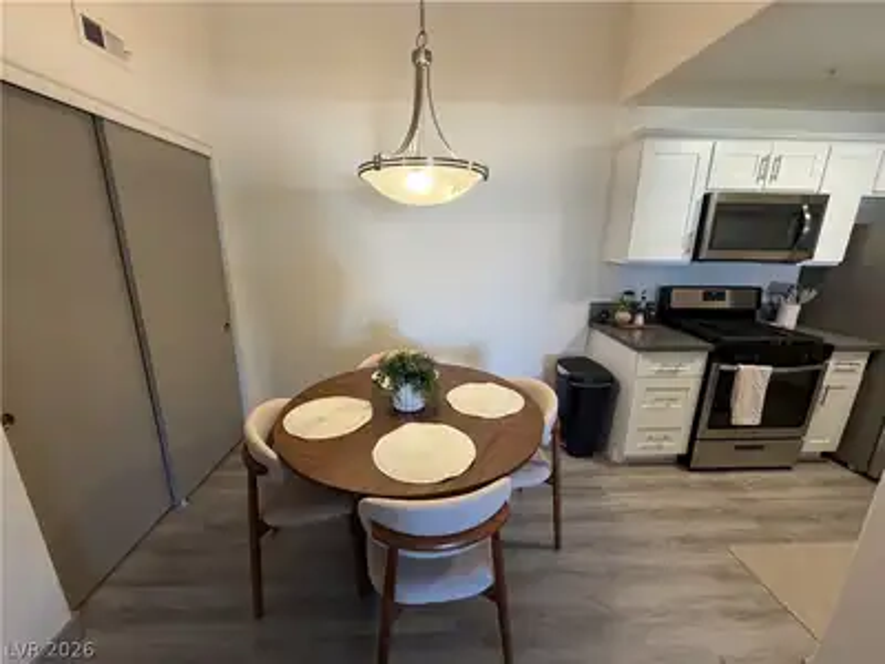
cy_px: 332
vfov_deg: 85.7
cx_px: 442
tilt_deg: -14.0
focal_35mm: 14
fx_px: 358
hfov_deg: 102.1
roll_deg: +0.0
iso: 320
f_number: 2.2
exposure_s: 1/120
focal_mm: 2.22
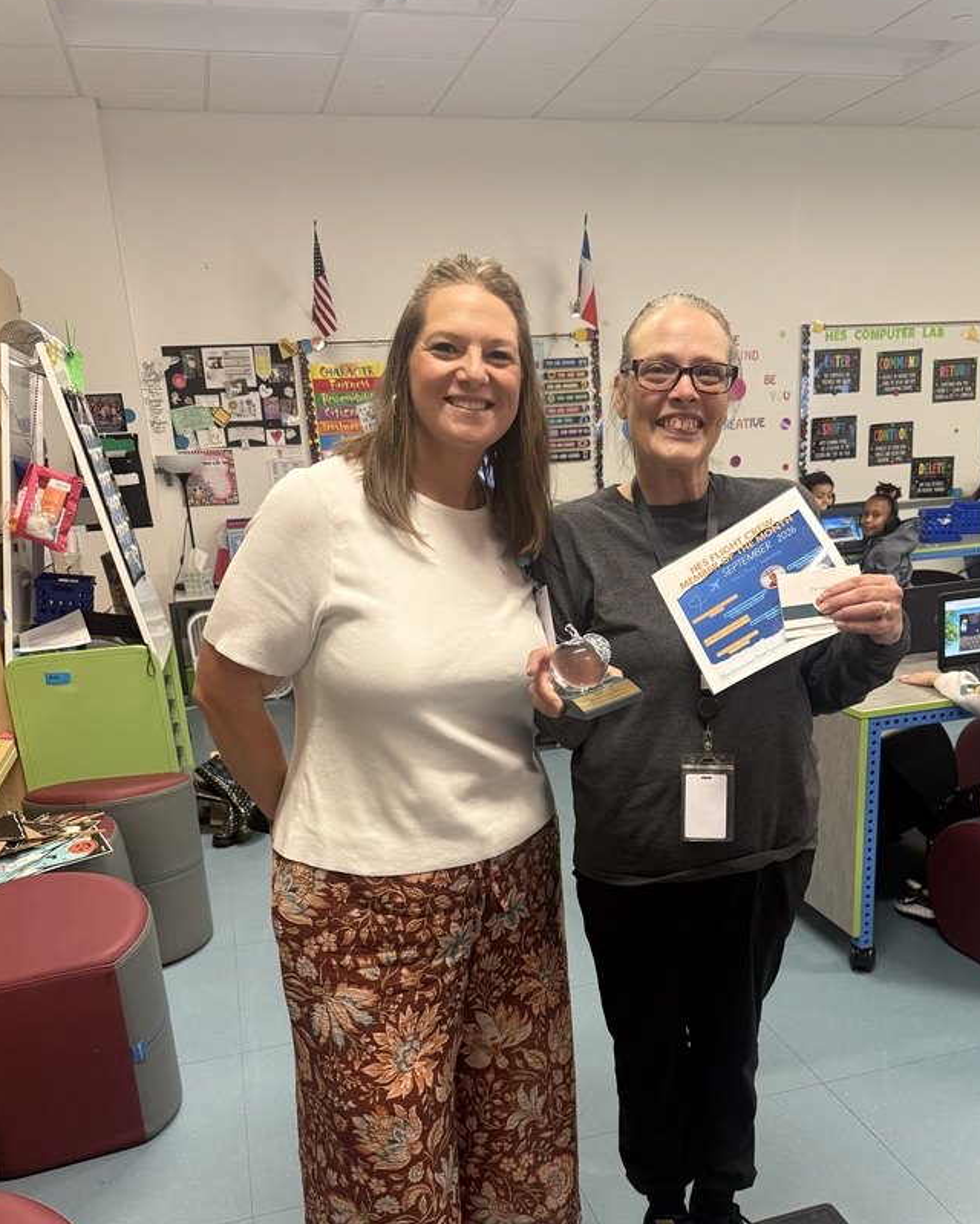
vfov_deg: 58.0
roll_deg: +3.2
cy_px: 773
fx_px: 1088
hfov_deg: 48.4
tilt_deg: -17.8
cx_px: 556
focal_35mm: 30
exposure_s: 1/60
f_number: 1.78
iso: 400
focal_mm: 6.76
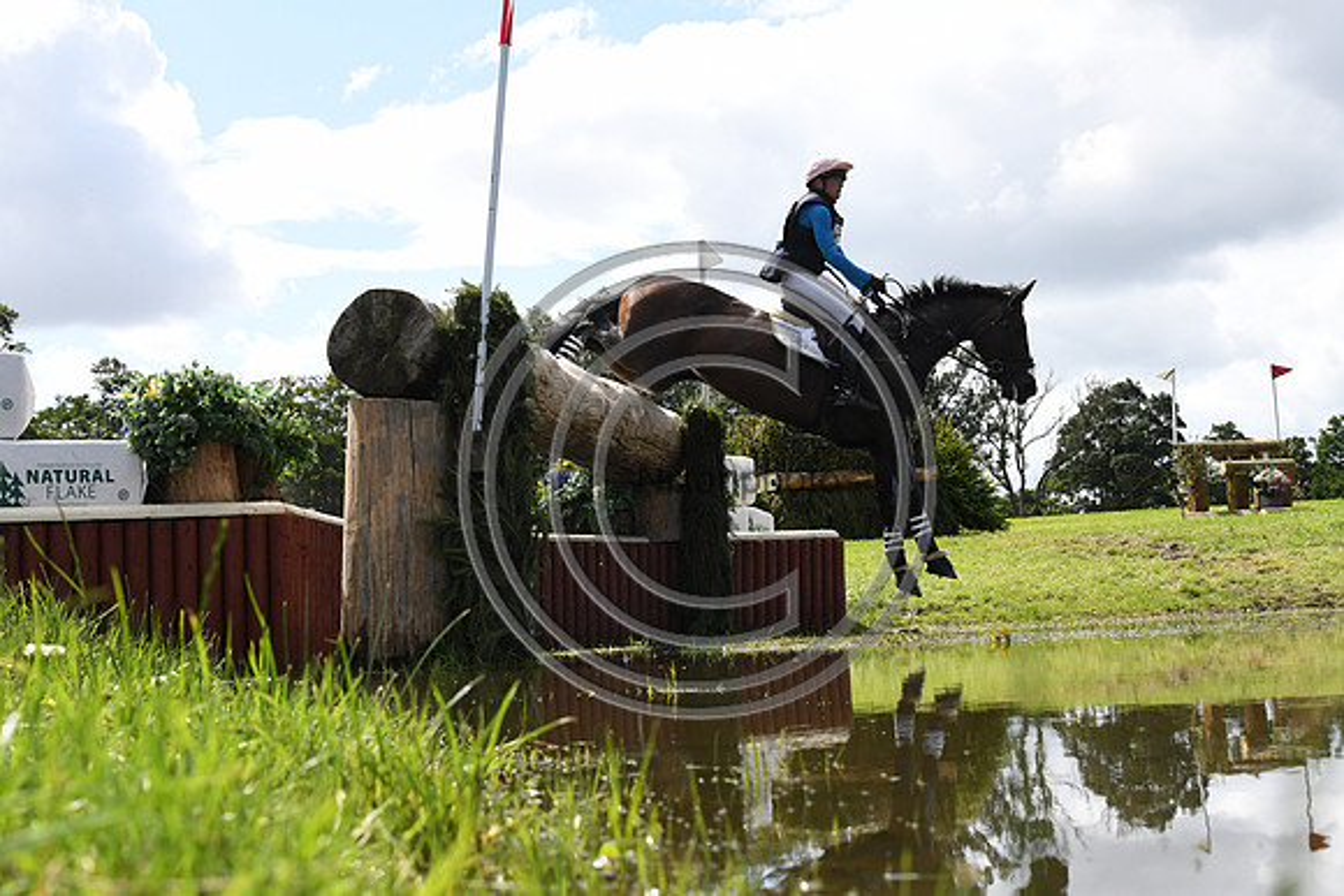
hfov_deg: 42.3
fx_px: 1736
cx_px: 672
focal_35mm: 46
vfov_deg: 29.0
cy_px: 448
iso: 1800
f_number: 8
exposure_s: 1/4000
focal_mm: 31
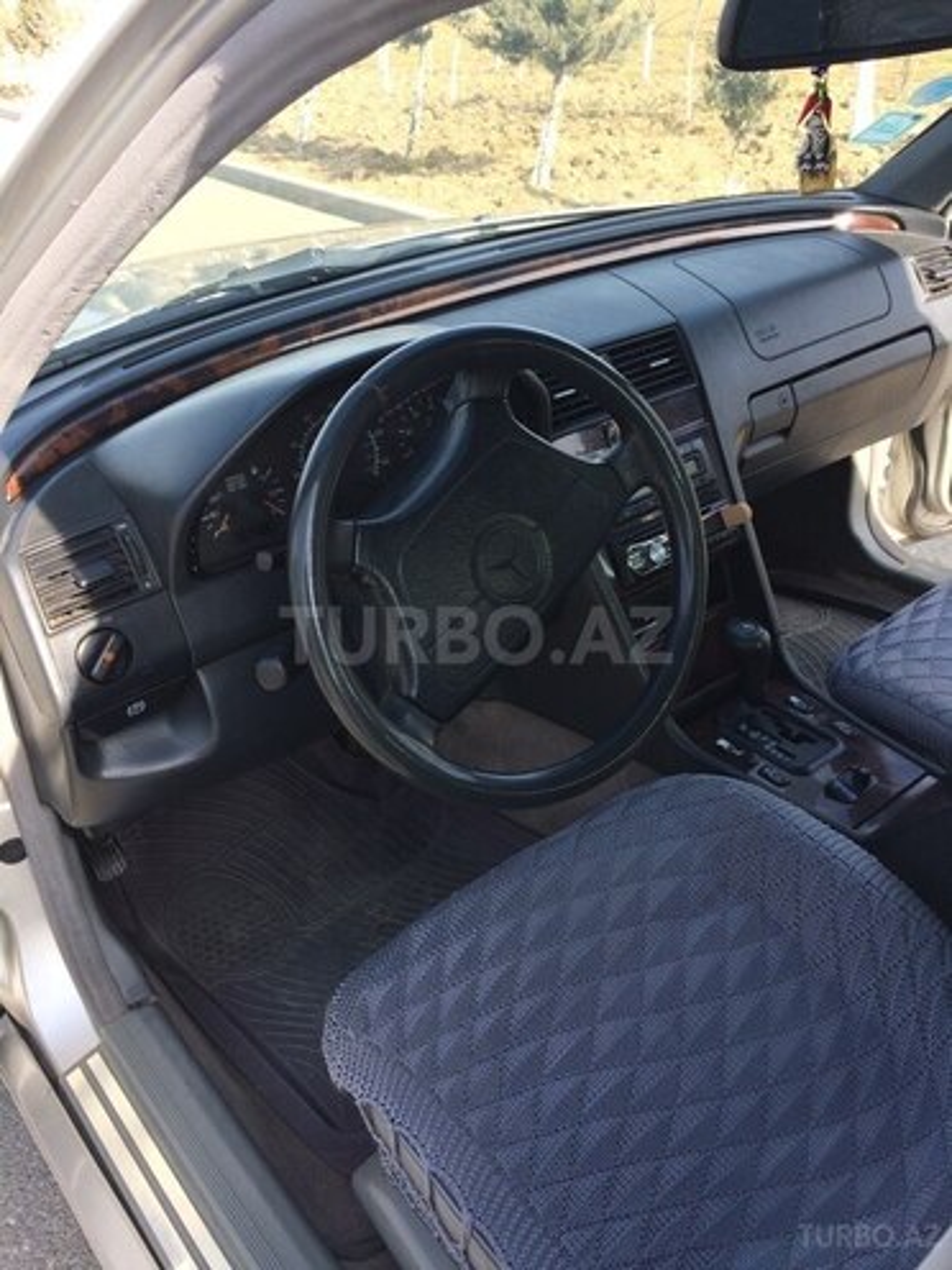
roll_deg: +4.2
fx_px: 1063
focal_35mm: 29
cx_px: 476
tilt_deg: -31.7
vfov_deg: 61.7
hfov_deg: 48.2
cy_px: 635
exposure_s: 1/336
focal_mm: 4.15
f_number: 2.2
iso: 32
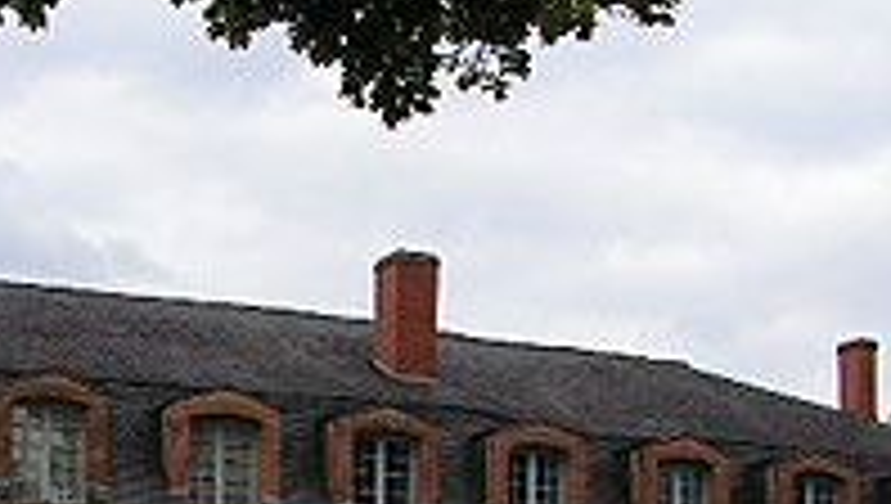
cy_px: 734
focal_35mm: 89
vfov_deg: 13.0
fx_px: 2106
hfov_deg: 23.8
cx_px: 338
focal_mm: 6
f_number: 4.8
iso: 64
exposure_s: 1/400
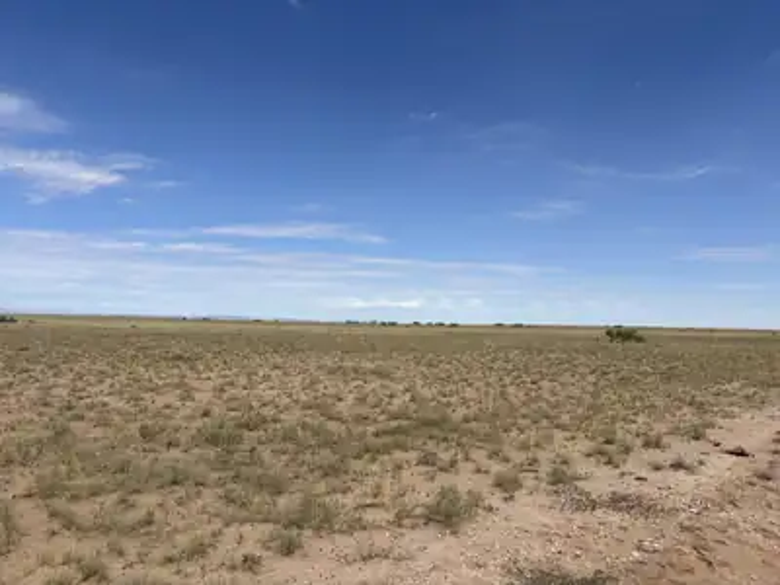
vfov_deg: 53.1
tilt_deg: +2.8
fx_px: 586
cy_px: 292
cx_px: 390
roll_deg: -0.9
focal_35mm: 26
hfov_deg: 67.3
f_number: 1.6
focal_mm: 5.96
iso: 50
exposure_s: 1/5952
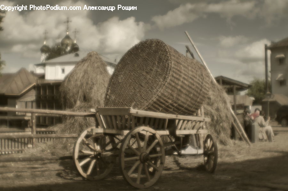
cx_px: 144
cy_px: 96
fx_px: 336
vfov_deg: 31.8
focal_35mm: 42
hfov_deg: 46.4
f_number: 2
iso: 200
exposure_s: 1/640
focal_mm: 28
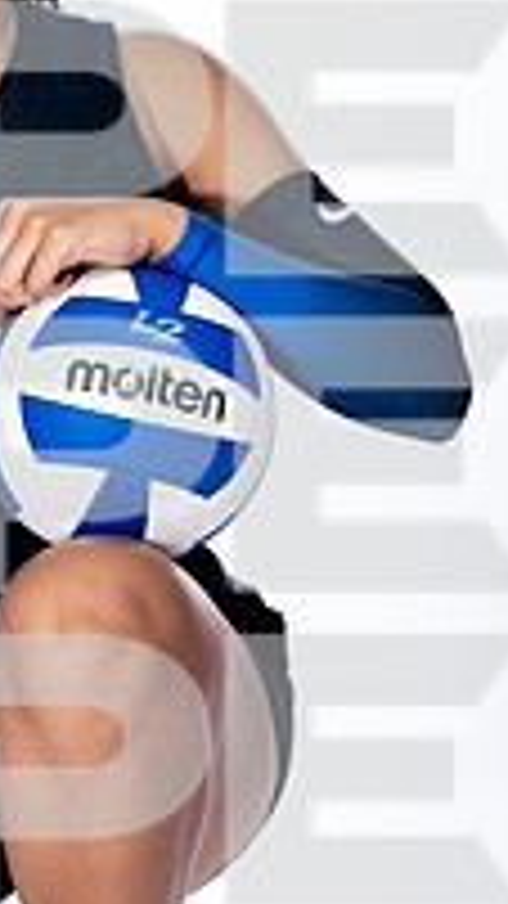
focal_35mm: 413
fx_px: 9894
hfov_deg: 2.9
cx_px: -130
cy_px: 459
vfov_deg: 5.2
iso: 800
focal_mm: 176
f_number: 5.6
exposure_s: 1/200
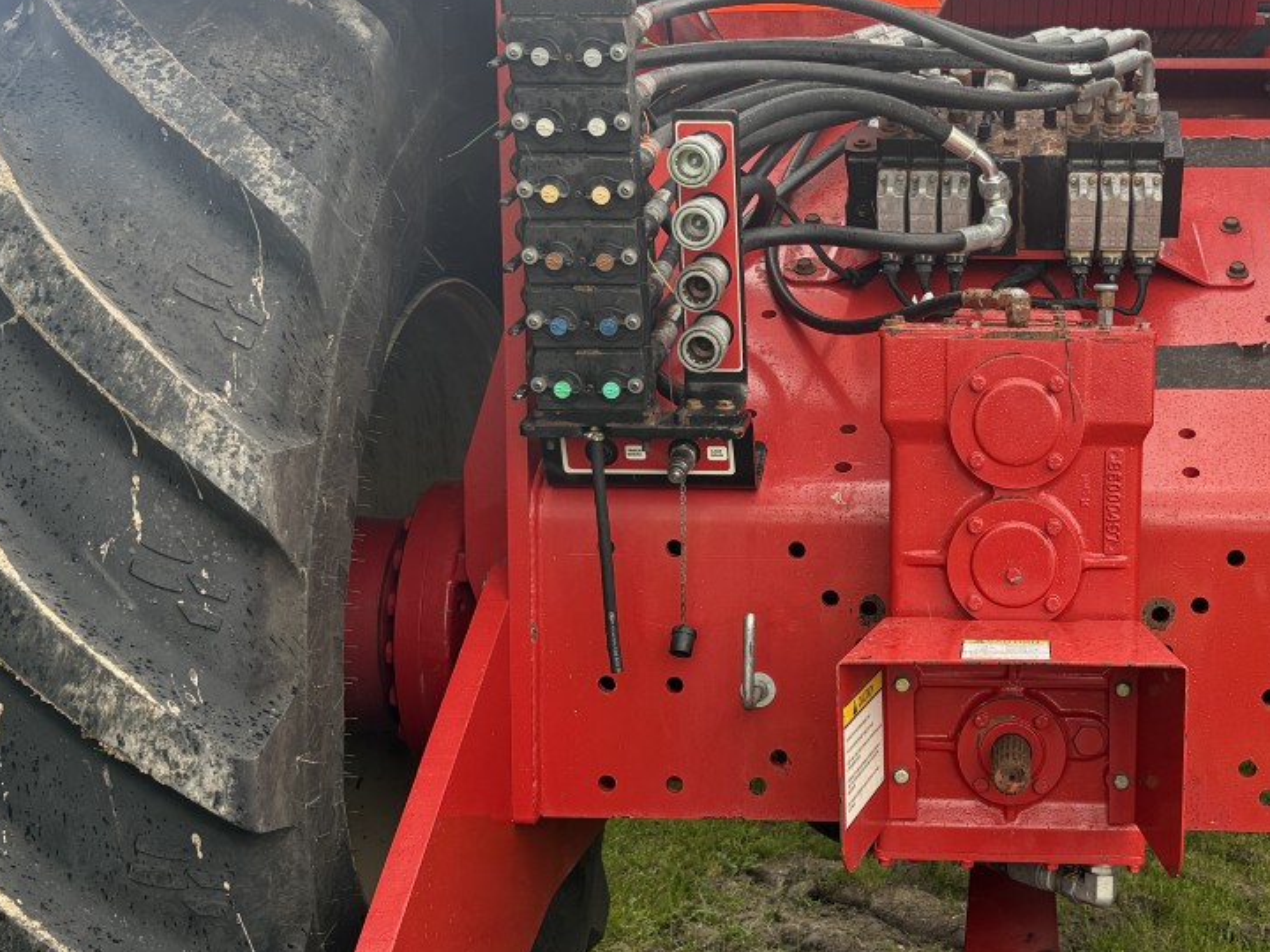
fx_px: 1908
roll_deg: +0.1
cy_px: 474
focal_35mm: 52
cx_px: 942
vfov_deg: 28.0
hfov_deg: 36.0
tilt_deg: -7.7
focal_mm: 5.96
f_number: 1.6
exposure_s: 1/238
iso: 80
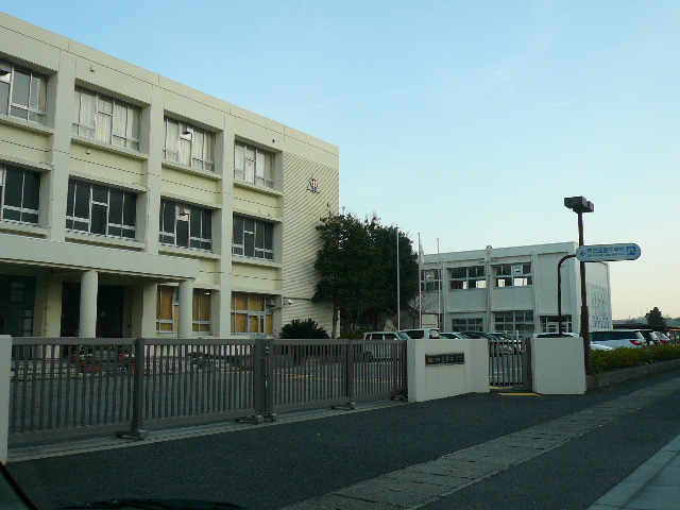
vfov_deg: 41.8
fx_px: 668
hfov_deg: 54.0
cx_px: 340
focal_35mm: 34
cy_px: 255
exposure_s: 1/400
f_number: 2.8
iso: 100
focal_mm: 4.6
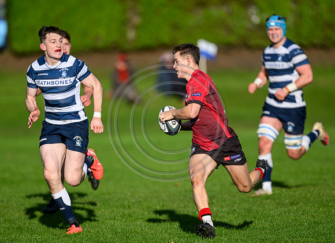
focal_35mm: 450
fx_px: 4307
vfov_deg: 3.2
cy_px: 129
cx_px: 194
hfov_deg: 4.5
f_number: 3.2
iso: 500
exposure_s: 1/10000
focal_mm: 400
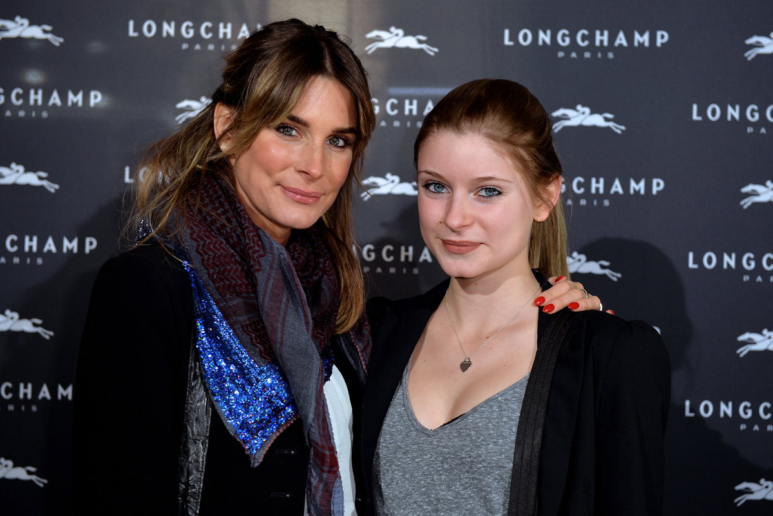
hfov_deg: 30.5
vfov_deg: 20.6
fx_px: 1417
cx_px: 386
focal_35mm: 66
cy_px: 258
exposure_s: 1/125
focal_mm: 66
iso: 400
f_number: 3.5
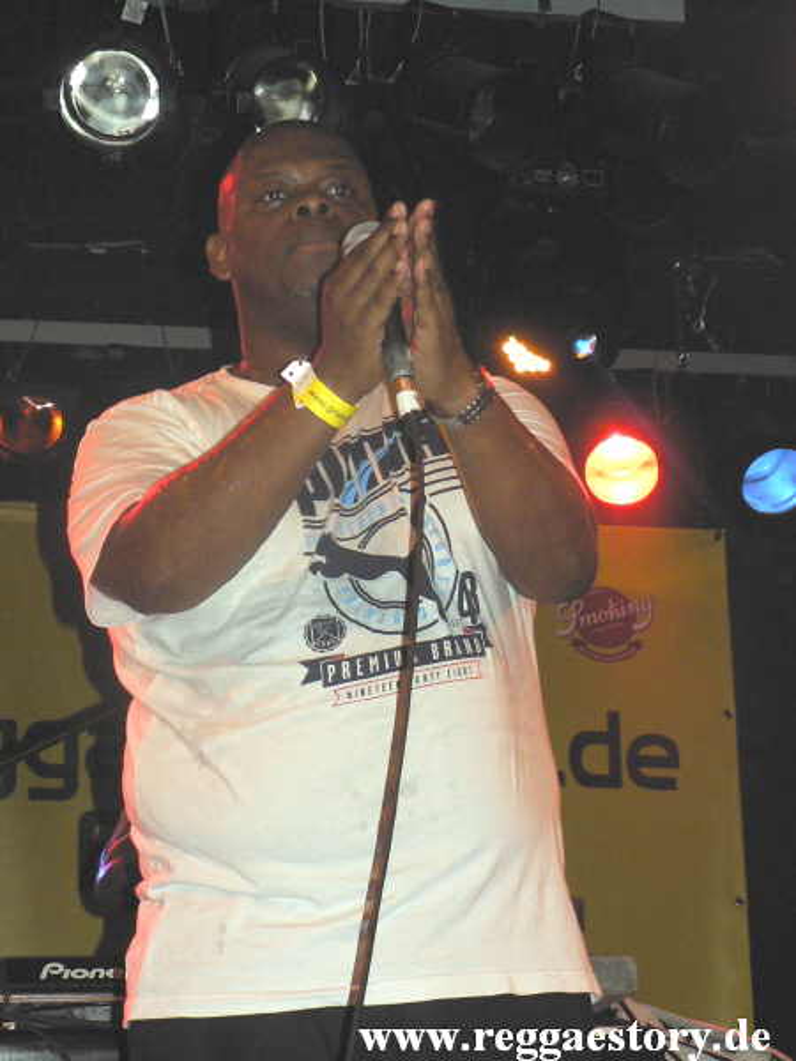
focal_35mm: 85
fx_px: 2606
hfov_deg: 17.4
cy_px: 530
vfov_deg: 23.0
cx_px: 398
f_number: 3.2
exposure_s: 1/60
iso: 300
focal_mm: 14.5
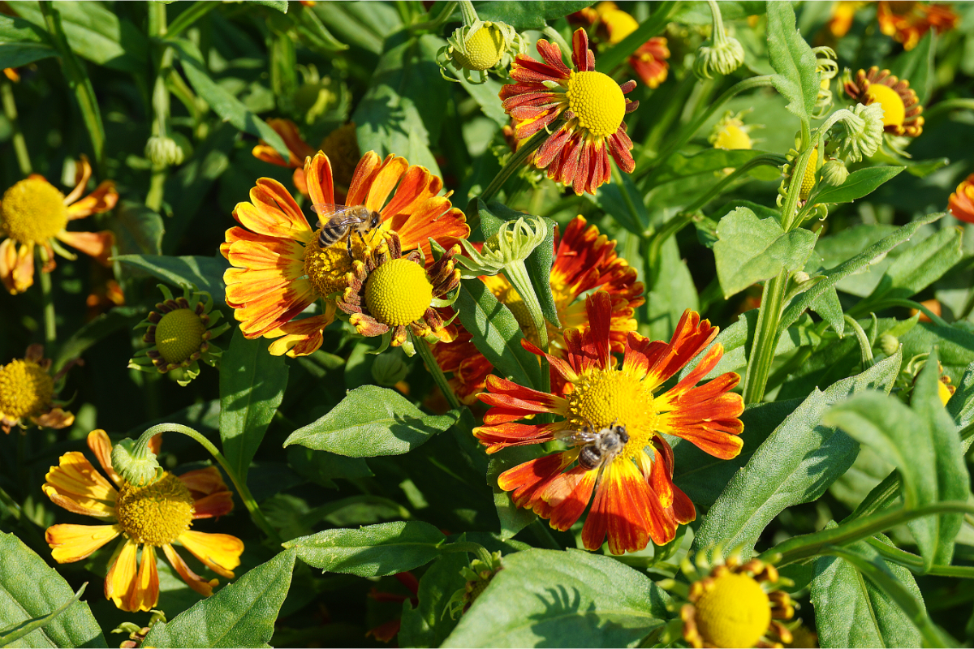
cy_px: 324
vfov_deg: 16.6
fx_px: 2232
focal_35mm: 82
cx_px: 487
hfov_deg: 24.6
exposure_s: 1/160
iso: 100
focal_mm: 55
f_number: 9
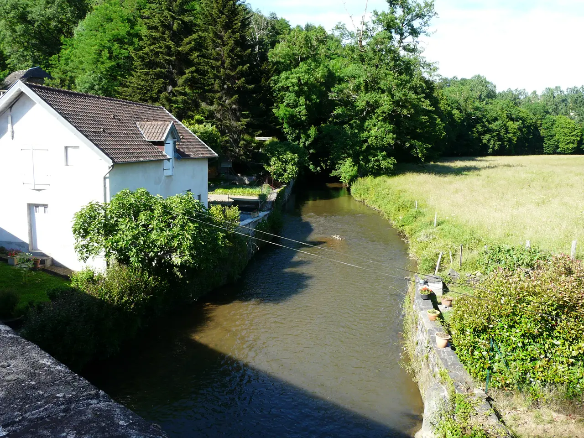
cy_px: 219
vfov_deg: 49.7
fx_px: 472
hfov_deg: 63.4
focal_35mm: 28
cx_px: 292
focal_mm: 4.6
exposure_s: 1/200
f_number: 4.5
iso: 100
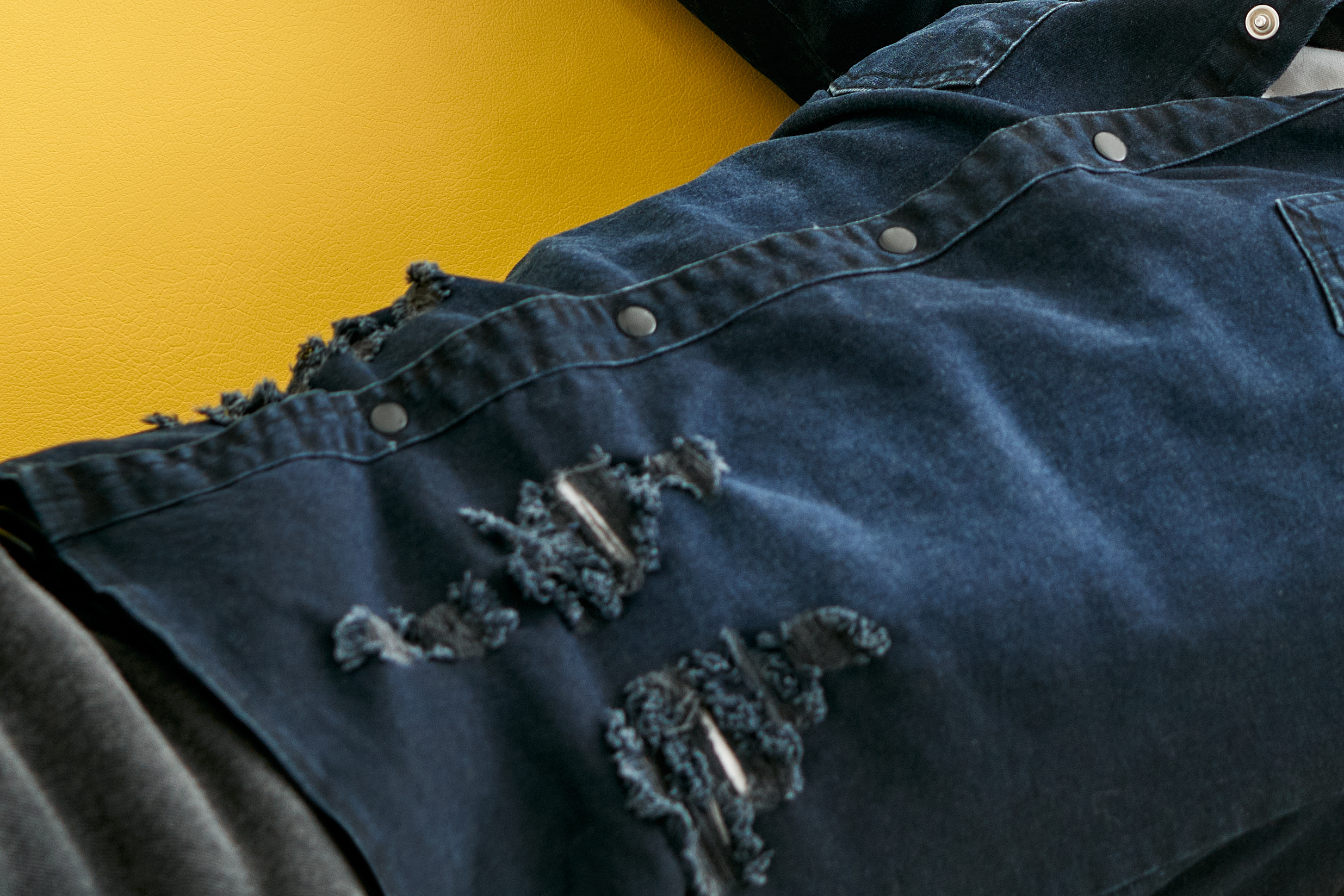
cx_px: 1087
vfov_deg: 7.7
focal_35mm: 177
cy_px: -271
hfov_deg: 11.6
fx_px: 6608
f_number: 3.5
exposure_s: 1/125
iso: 160
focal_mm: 55
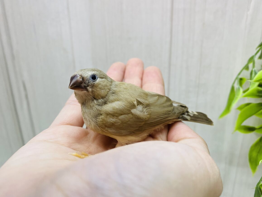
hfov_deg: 67.3
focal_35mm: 26
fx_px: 197
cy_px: 95
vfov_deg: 53.0
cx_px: 136
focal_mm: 4.25
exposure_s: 1/100
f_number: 1.8
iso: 80
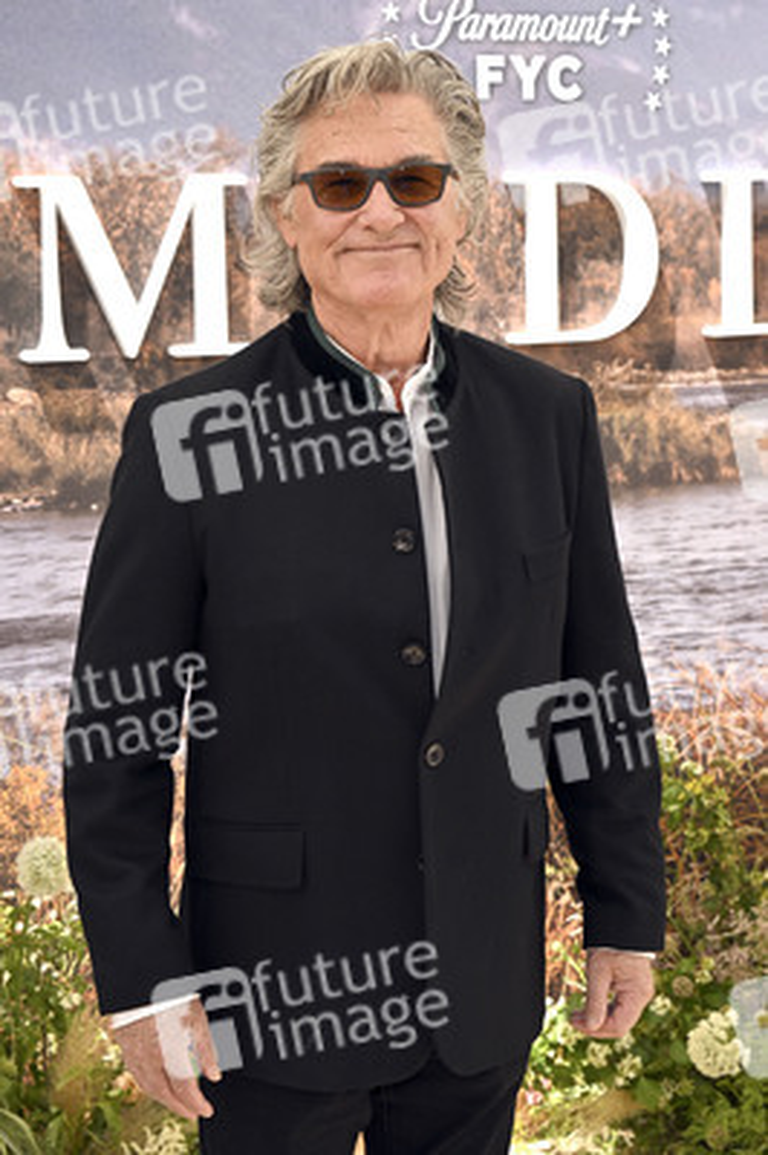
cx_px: 384
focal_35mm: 60
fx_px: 1923
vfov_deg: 33.4
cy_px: 578
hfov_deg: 22.6
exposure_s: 1/320
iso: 250
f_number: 8
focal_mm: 60
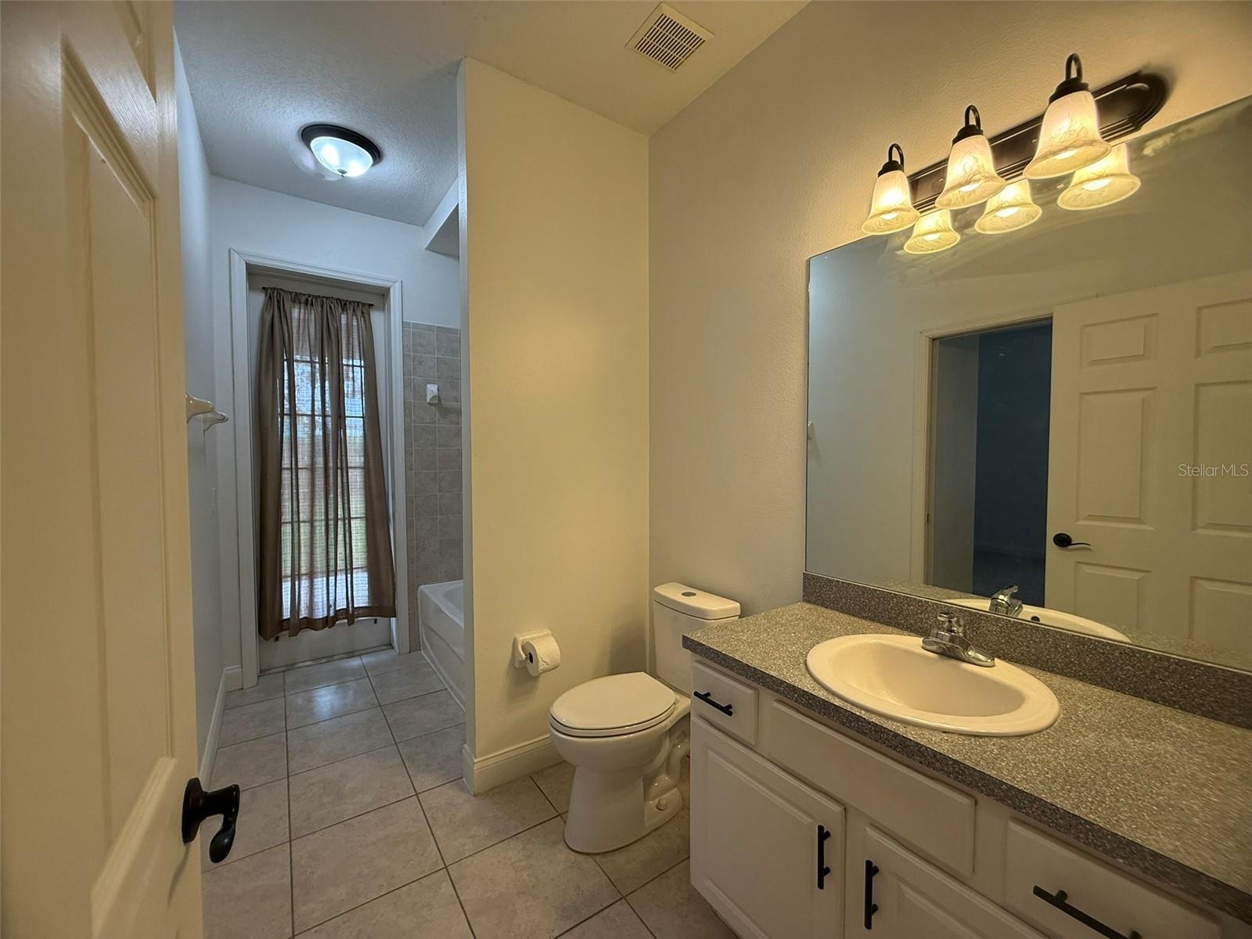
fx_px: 506
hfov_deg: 102.1
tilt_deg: -1.4
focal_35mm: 14
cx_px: 626
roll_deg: -0.4
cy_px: 470
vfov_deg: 85.7
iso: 160
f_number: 2.2
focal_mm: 2.22
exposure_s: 1/120
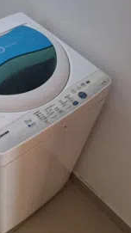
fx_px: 229
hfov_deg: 30.0
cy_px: 113
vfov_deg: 54.0
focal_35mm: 37
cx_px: 3
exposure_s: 1/33
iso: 200
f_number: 1.8
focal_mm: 5.54
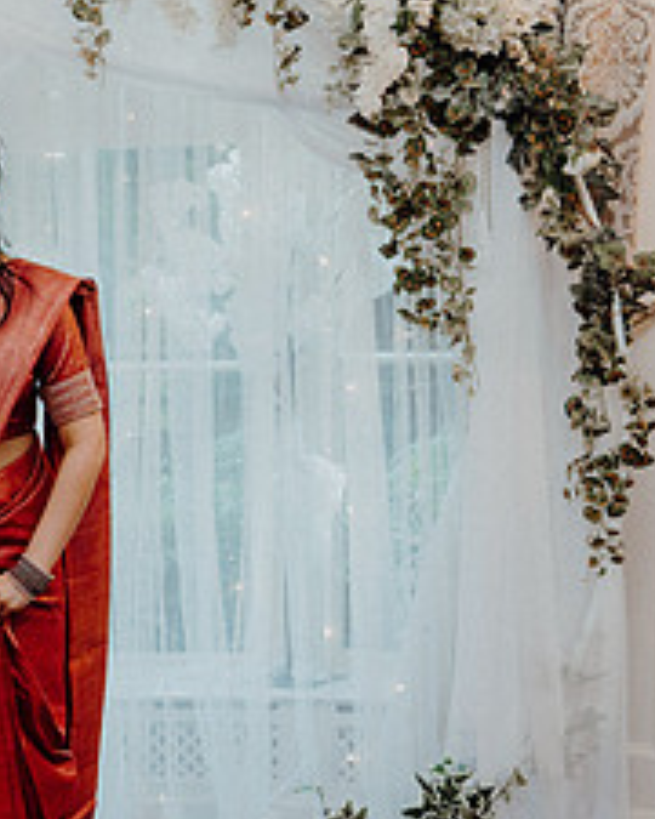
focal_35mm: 97
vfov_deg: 19.7
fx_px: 2350
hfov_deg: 15.3
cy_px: 566
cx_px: -127
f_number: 3.5
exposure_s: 1/200
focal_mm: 40
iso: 2000
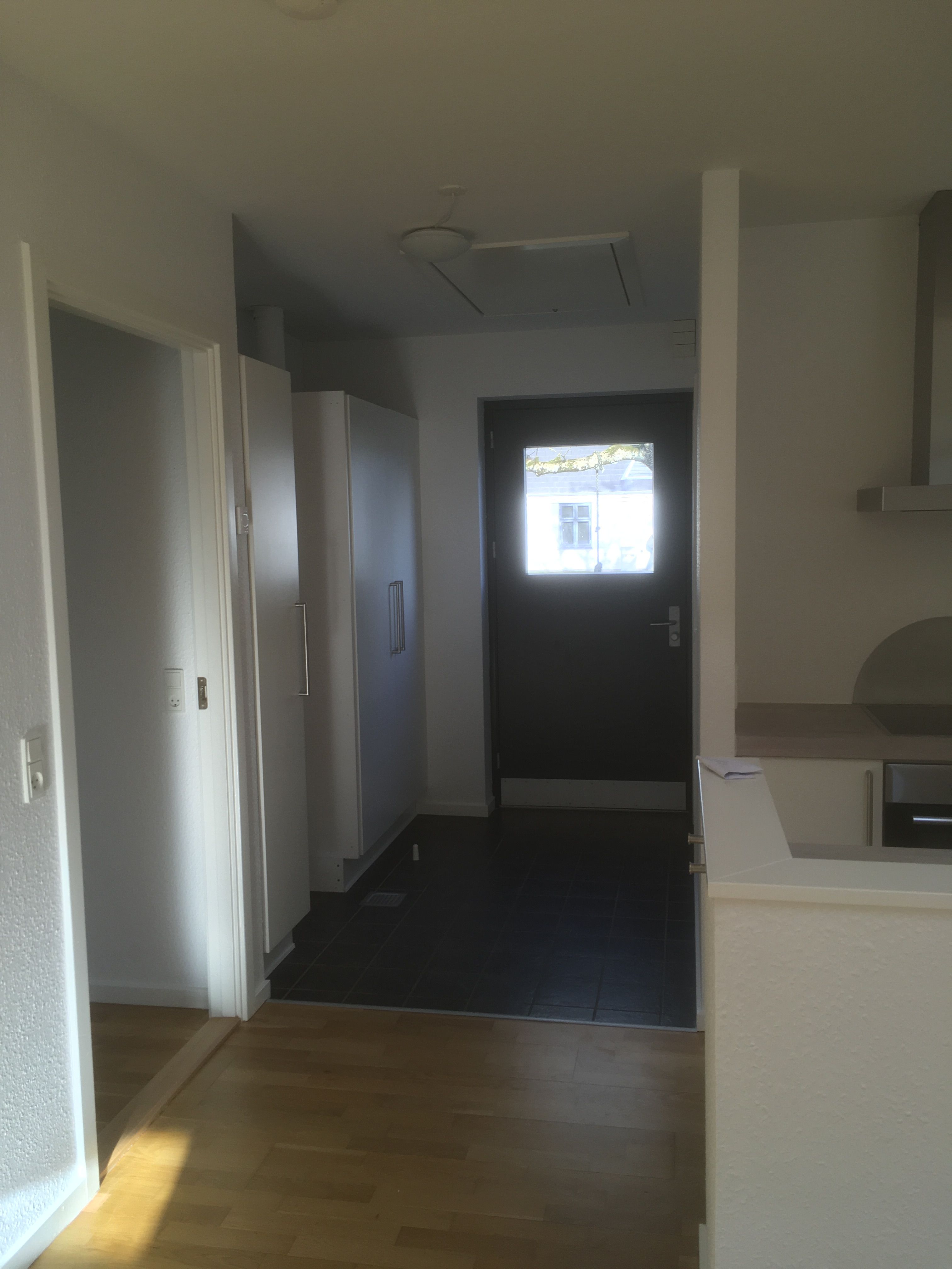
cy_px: 634
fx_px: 1063
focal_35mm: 29
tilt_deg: -7.0
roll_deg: +0.8
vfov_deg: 61.7
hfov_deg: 48.2
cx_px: 476
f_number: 2.2
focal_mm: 4.15
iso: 25
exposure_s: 1/50
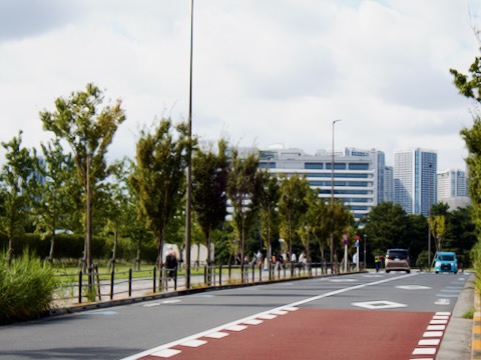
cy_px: 180
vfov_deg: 14.8
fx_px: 1390
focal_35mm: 100
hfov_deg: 19.6
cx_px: 240
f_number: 6.3
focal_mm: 18
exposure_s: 1/160
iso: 100
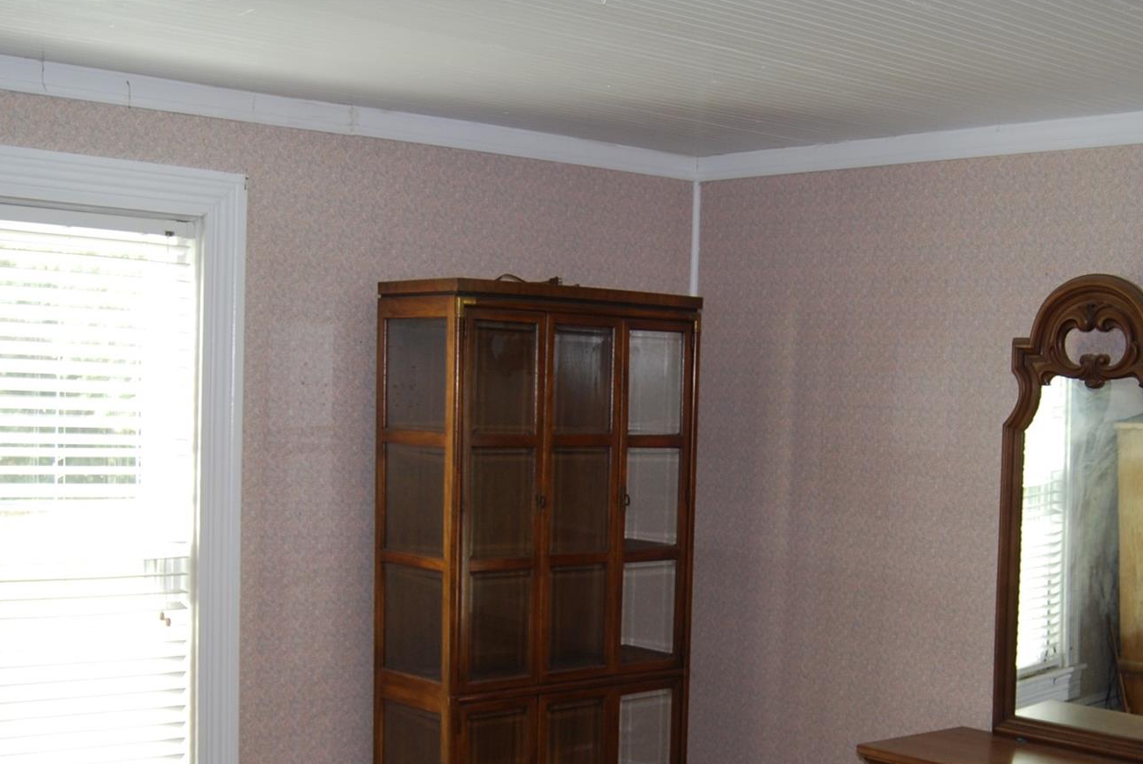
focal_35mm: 52
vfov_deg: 25.6
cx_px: 636
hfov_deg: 38.1
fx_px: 1652
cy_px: 597
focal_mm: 22
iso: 200
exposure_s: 1/60
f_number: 3.8
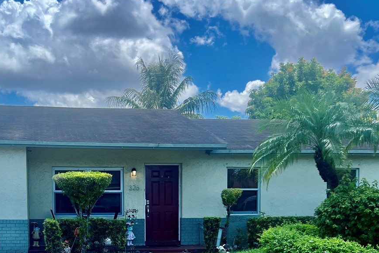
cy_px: 239
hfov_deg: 39.0
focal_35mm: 50
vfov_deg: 25.9
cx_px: 115
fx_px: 526
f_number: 1.5
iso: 50
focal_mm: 5.7
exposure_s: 1/2762
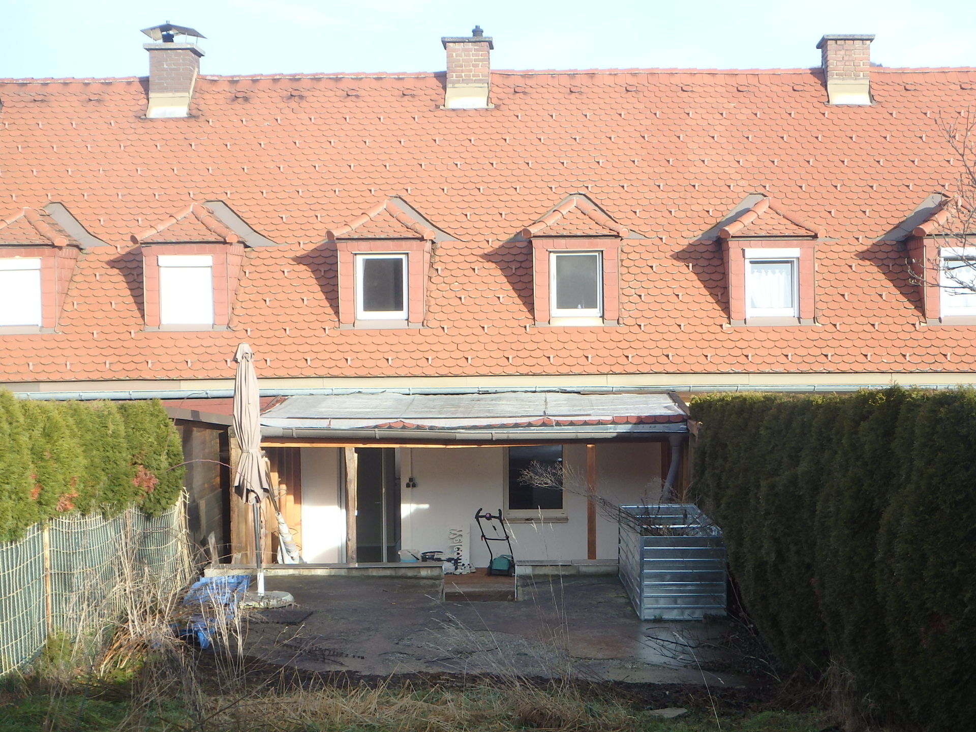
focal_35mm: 49
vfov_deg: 29.7
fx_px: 1382
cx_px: 488
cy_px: 366
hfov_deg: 38.9
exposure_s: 1/160
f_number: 5.2
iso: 125
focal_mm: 8.7
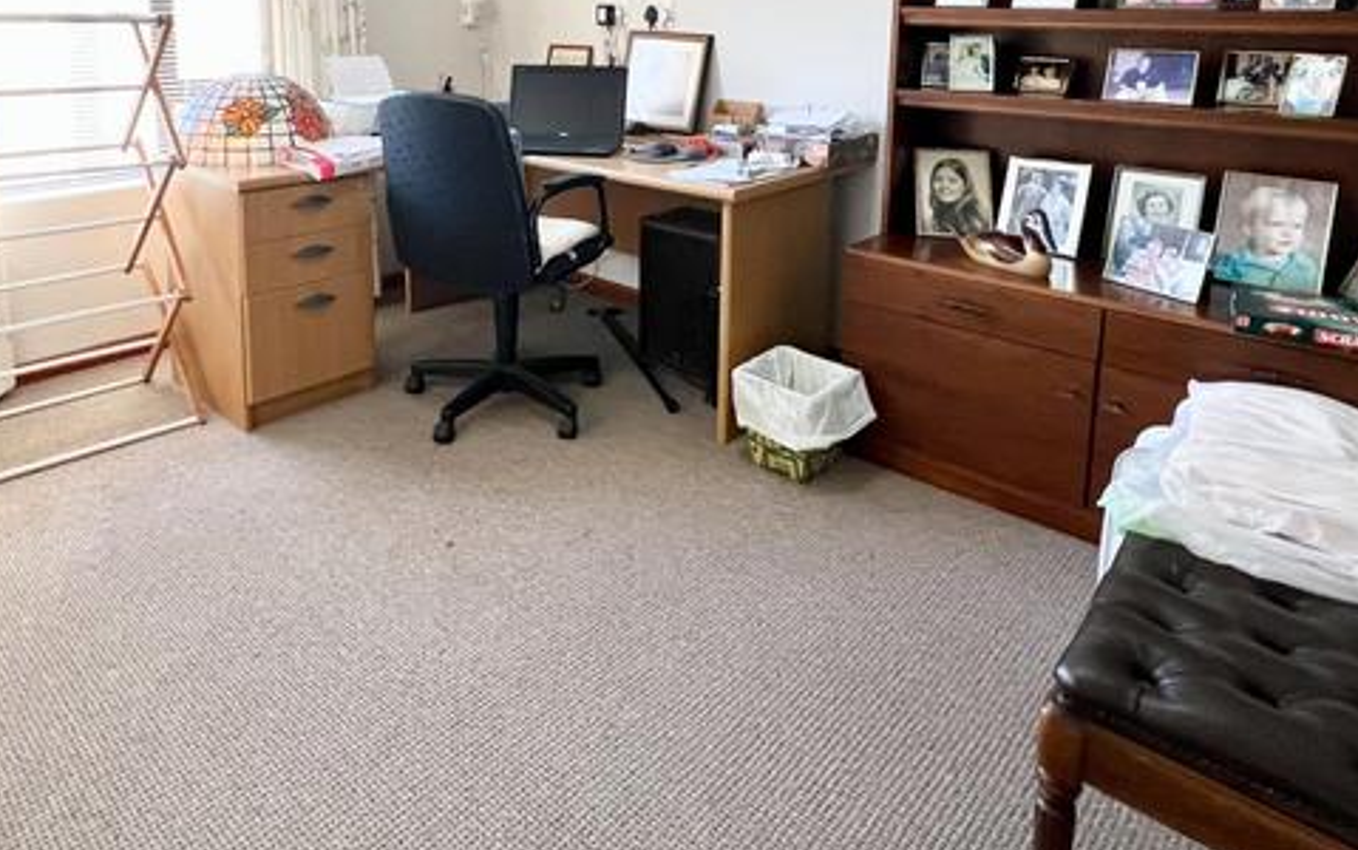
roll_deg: +0.0
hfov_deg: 76.6
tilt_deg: -10.2
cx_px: 570
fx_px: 852
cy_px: 133
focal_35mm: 23
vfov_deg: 49.0
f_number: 1.8
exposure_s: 1/99
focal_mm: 1.57
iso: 250
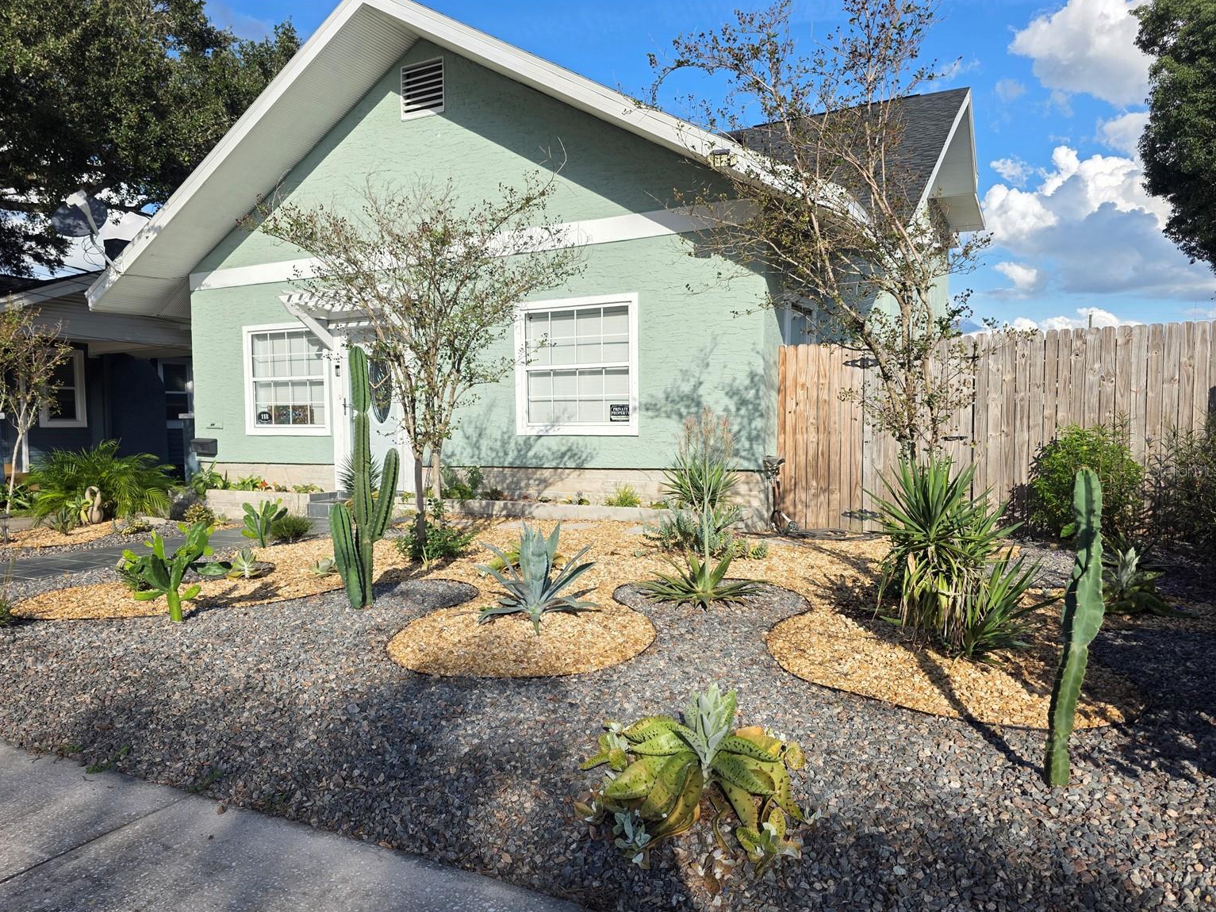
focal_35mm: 24
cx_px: 591
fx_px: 843
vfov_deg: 56.8
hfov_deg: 71.6
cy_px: 470
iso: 80
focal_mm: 6.3
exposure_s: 1/3291
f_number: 1.7
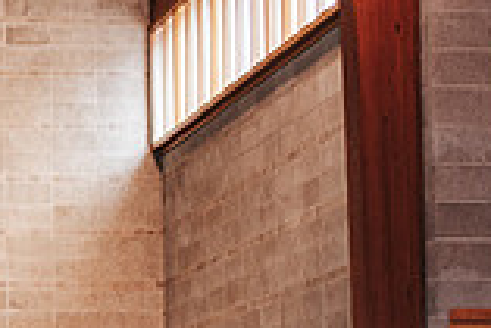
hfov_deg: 14.3
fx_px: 1775
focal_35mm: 130
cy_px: 495
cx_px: -335
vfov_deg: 10.2
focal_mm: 35
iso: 640
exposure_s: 1/125
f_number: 3.2
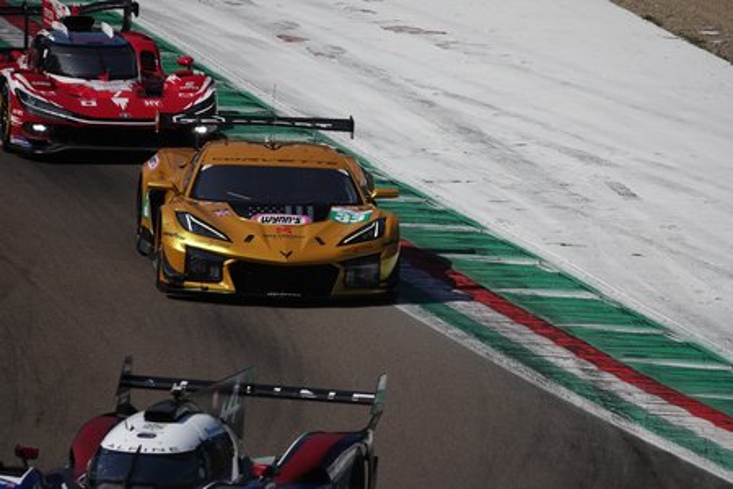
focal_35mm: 600
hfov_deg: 3.4
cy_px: 244
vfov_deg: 2.3
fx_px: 12216
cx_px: 366
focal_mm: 220
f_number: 4.5
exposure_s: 1/1600
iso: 100
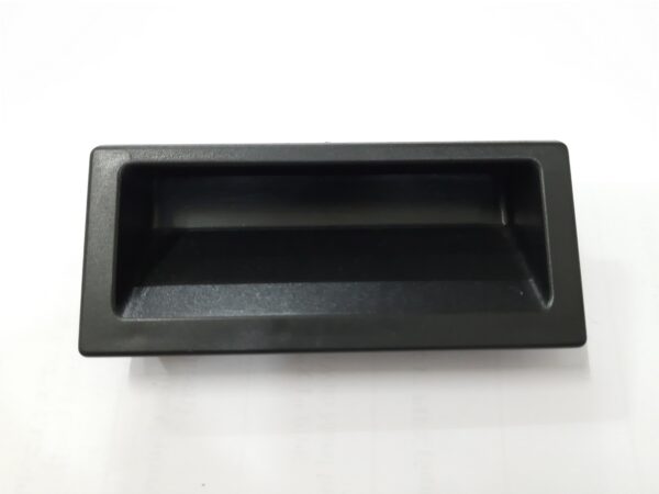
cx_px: 330
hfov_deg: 69.4
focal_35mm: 25
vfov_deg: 54.9
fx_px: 476
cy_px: 247
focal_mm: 4.6
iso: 400
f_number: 2
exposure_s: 1/20
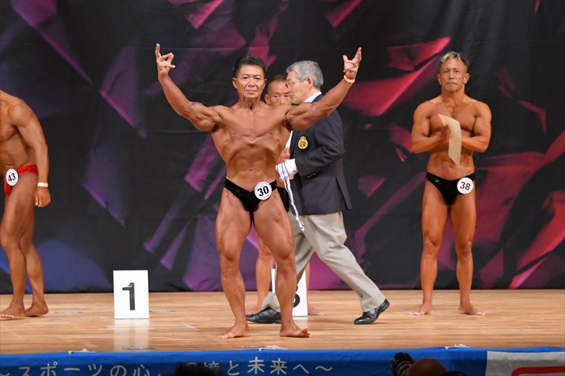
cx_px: 282
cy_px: 188
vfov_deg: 5.7
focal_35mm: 240
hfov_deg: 8.6
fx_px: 3765
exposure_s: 1/400
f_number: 5.6
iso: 5600
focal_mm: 160
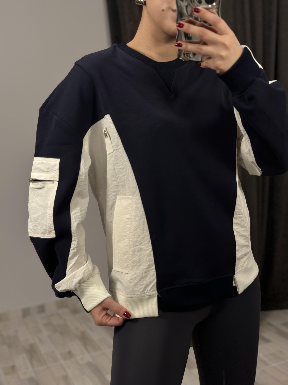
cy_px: 192
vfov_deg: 39.7
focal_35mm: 48
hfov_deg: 30.3
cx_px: 144
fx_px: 532
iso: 100
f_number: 1.78
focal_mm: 6.86
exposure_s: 1/100
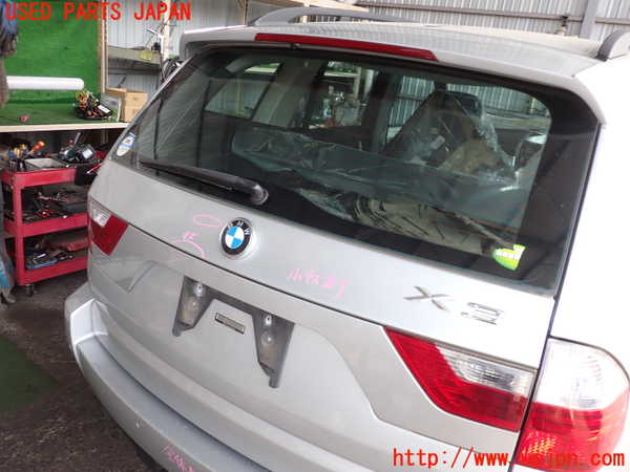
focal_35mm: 30
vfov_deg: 46.8
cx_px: 315
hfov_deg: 60.0
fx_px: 546
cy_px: 236
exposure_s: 1/100
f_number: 2.3
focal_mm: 5.4
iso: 100
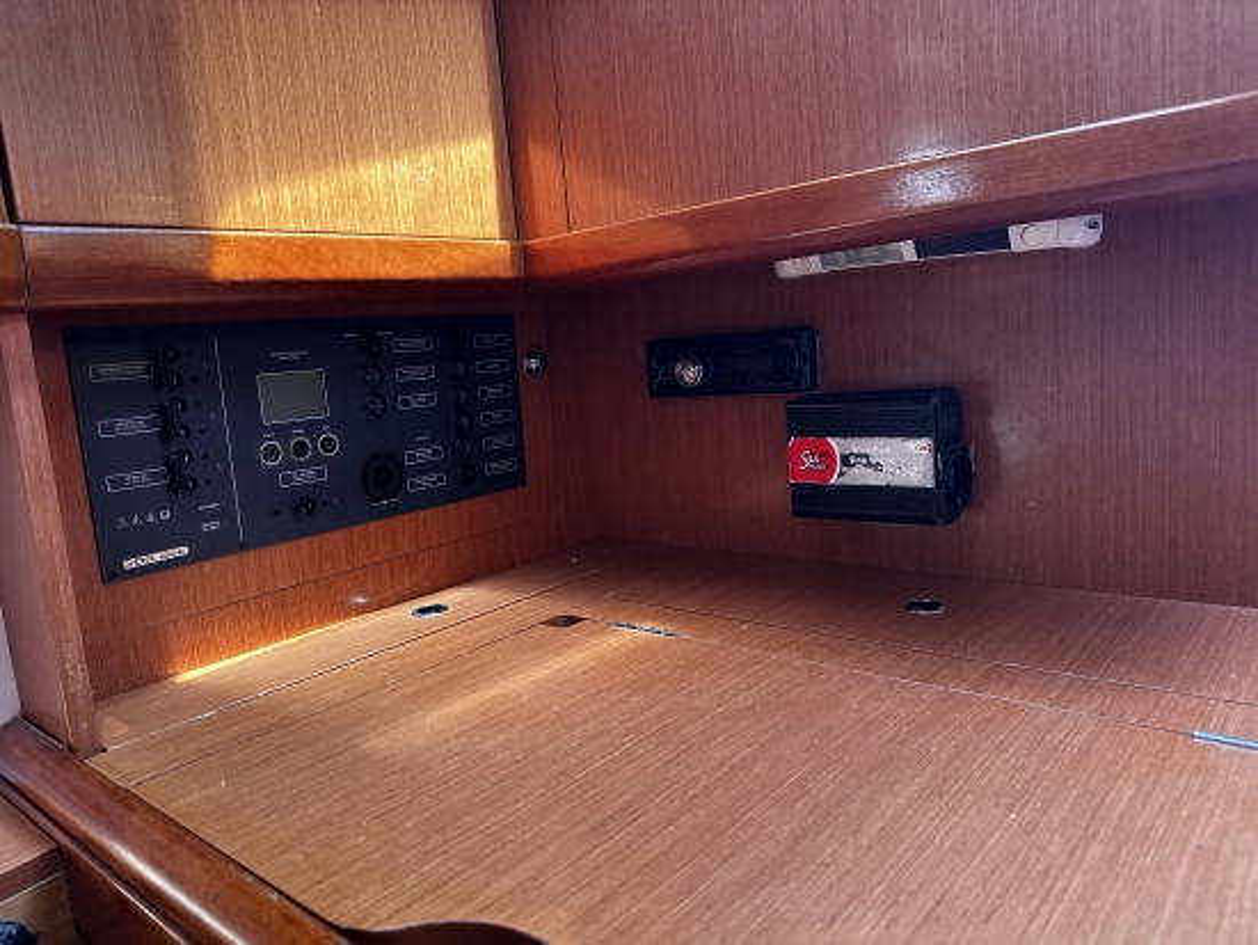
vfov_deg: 56.9
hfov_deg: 71.6
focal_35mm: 24
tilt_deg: -8.0
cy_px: 472
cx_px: 629
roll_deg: +3.5
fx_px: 873
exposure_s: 1/121
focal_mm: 6.86
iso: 200
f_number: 1.78
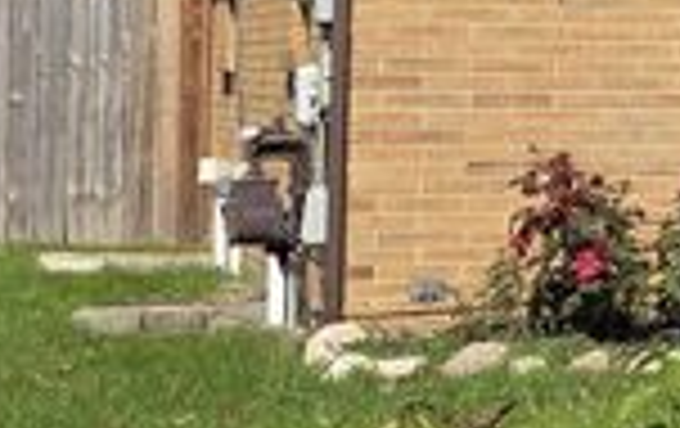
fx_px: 3064
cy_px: 86
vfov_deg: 8.0
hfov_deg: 9.8
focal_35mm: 165
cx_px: 2017
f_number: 1.7
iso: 12
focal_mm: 6.3
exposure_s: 1/857
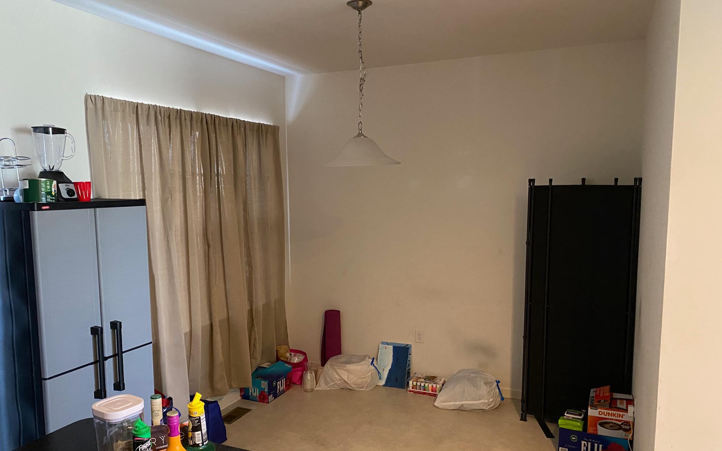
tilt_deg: -7.8
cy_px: 253
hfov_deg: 66.5
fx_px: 551
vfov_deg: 44.5
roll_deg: +1.0
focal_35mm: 28
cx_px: 360
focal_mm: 4.25
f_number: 1.8
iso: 500
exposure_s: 1/30
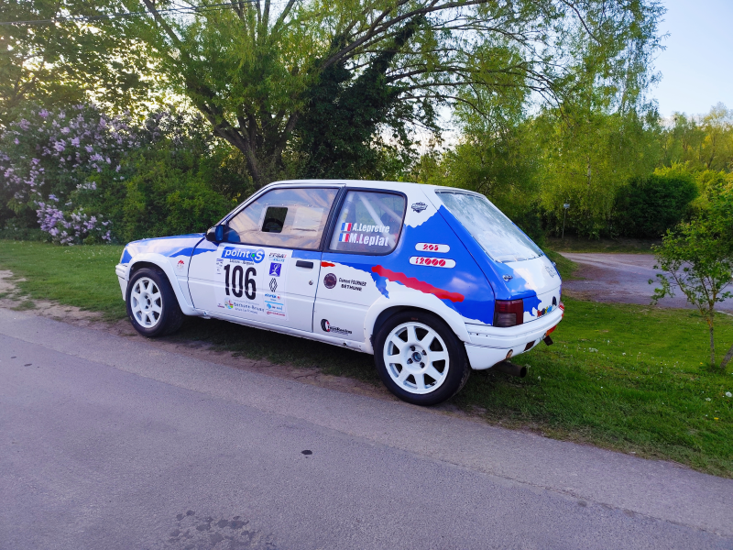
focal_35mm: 23
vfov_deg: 58.9
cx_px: 366
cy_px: 275
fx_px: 487
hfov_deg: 73.9
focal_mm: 6.19
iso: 50
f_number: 1.65
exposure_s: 1/344
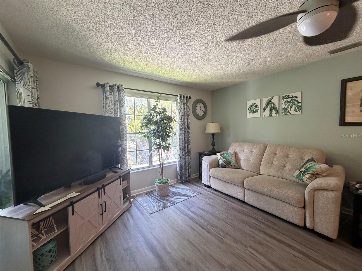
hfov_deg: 102.1
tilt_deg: -3.3
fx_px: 146
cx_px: 181
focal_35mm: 14
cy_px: 136
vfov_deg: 85.7
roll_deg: -0.2
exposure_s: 1/89
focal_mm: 2.22
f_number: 2.2
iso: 320
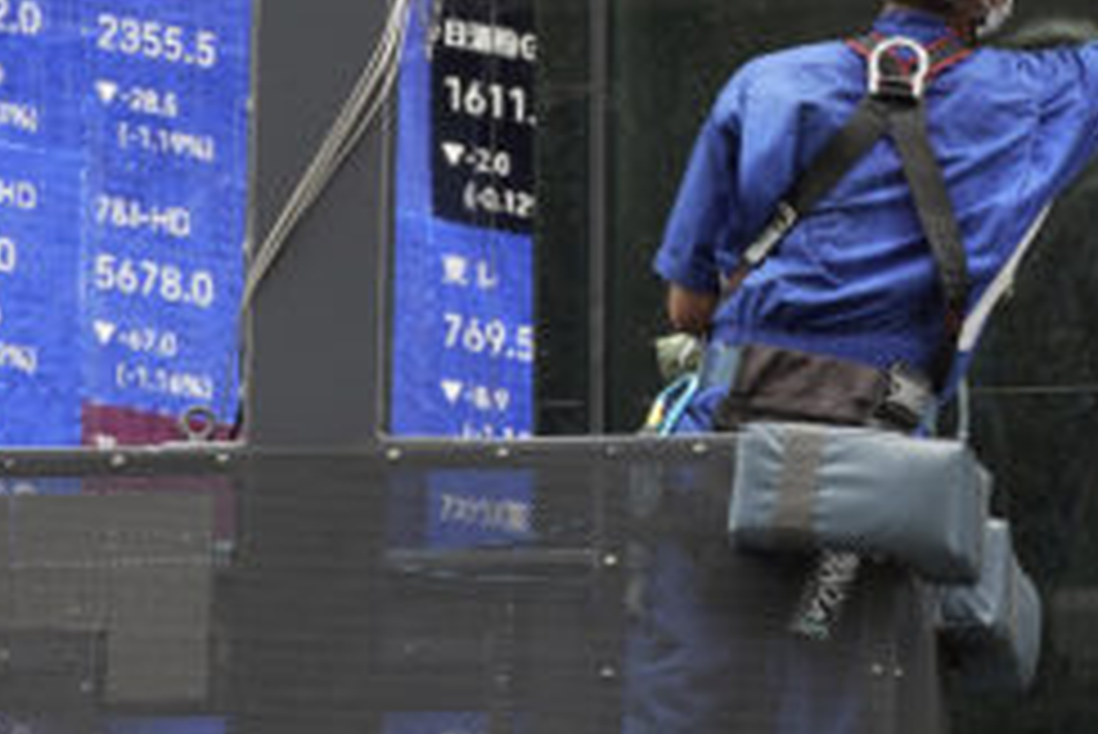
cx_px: -423
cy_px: 748
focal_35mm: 544
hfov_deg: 3.8
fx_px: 16601
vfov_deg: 2.5
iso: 800
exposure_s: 1/250
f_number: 8
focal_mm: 173
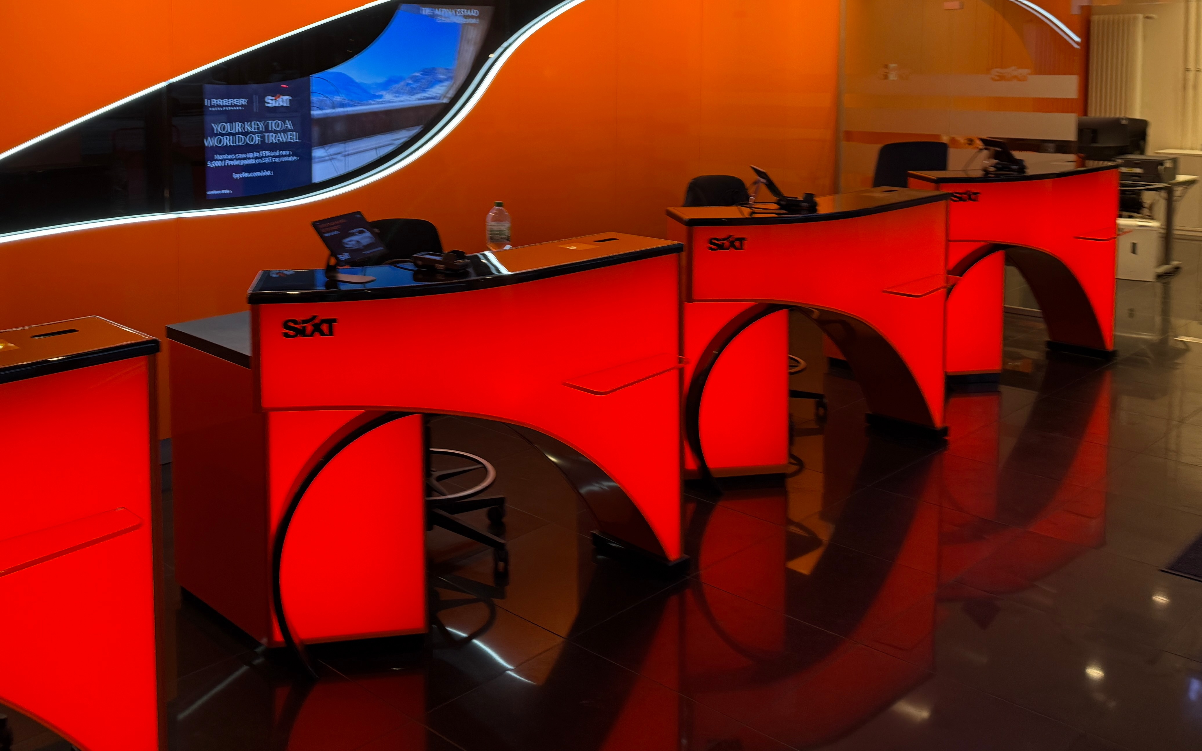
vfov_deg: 35.1
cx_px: 452
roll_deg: -2.5
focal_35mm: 35
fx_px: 1147
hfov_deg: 54.7
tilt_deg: -3.2
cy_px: 151
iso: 160
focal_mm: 6.76
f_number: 1.78
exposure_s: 1/101
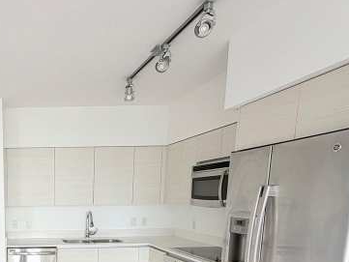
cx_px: 16
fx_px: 313
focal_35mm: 31
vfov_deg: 41.5
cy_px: 241
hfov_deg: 49.8
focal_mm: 2.22
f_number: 2.2
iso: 125
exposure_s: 1/121
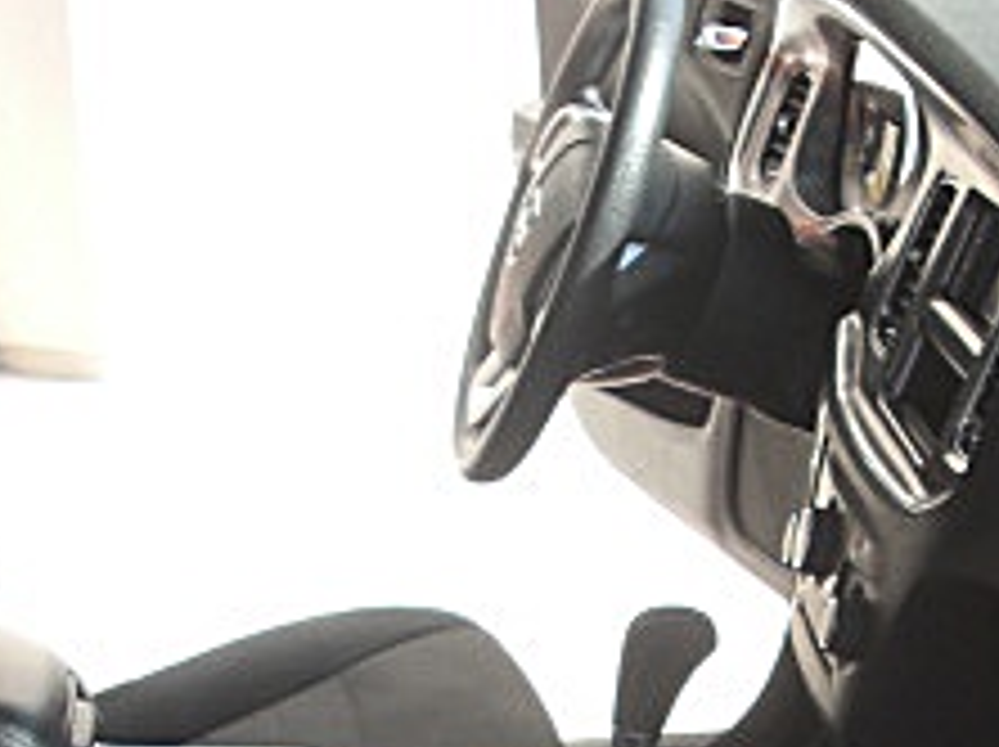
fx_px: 2998
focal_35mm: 104
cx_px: 612
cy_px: 927
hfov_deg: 18.9
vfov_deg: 13.7
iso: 50
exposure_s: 1/160
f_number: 2.8
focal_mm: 6.3
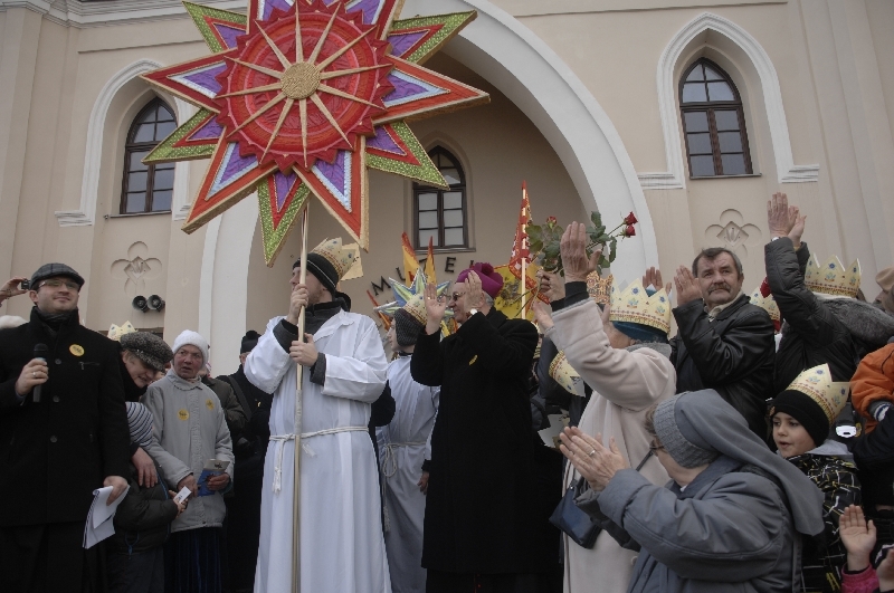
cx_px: 447
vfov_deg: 43.5
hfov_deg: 62.0
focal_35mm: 30
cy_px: 296
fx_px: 744
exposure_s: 1/160
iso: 100
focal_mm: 20
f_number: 3.5
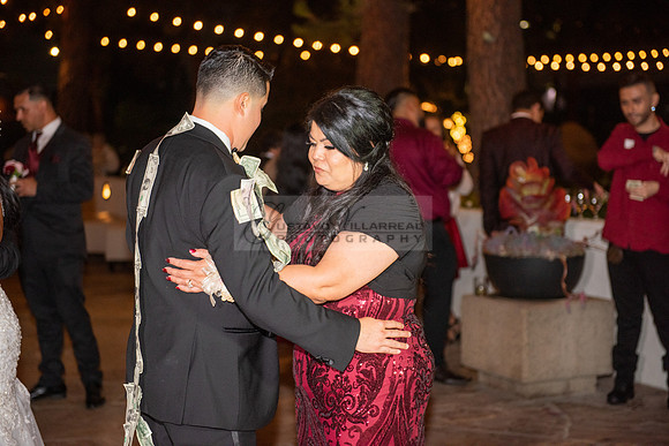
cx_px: 334
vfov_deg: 19.5
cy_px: 223
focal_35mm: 70
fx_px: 1301
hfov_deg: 28.8
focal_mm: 70
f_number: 2.8
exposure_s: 1/125
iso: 1250
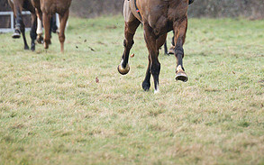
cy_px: -92
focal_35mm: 1003
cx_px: 223
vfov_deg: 1.3
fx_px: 7215
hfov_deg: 2.1
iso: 400
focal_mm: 190
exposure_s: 1/1600
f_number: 2.8
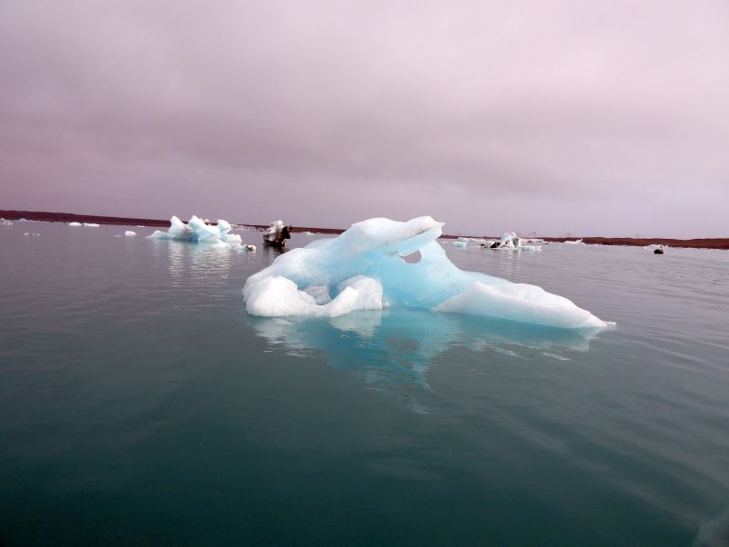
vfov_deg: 56.8
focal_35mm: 24
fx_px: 505
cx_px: 364
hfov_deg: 71.6
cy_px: 274
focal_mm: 4.3
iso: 100
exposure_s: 1/1600
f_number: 3.2
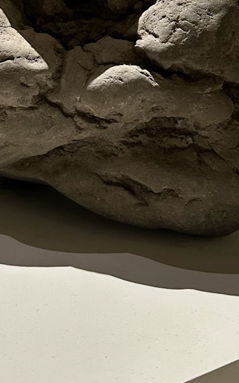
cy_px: 54
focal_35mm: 62
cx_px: 64
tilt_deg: -3.9
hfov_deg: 20.8
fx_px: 646
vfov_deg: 31.7
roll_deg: -2.5
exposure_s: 1/60
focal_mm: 6.86
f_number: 1.78
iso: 400
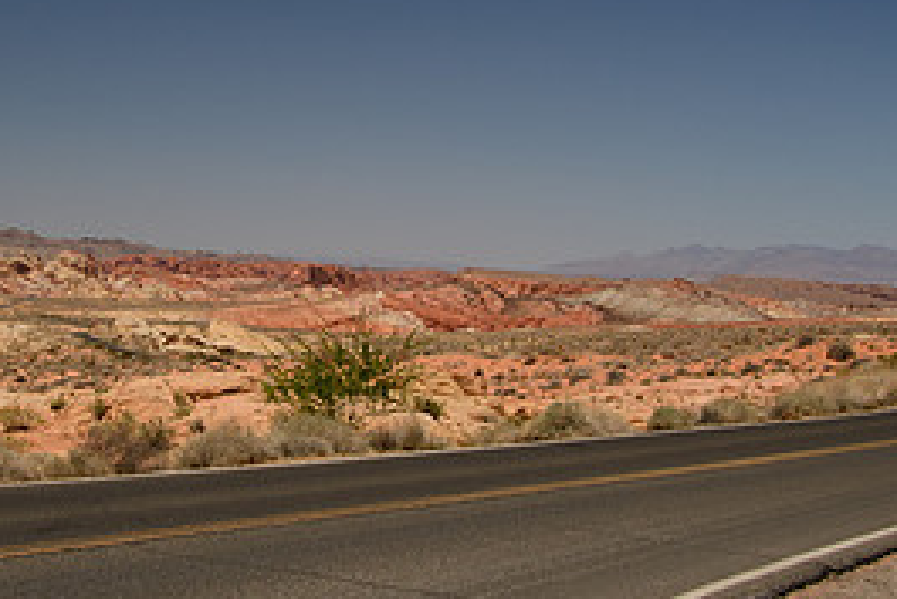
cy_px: 198
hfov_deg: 33.5
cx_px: 274
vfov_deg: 22.9
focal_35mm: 59
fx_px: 1471
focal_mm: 18
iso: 100
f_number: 8
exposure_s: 1/250
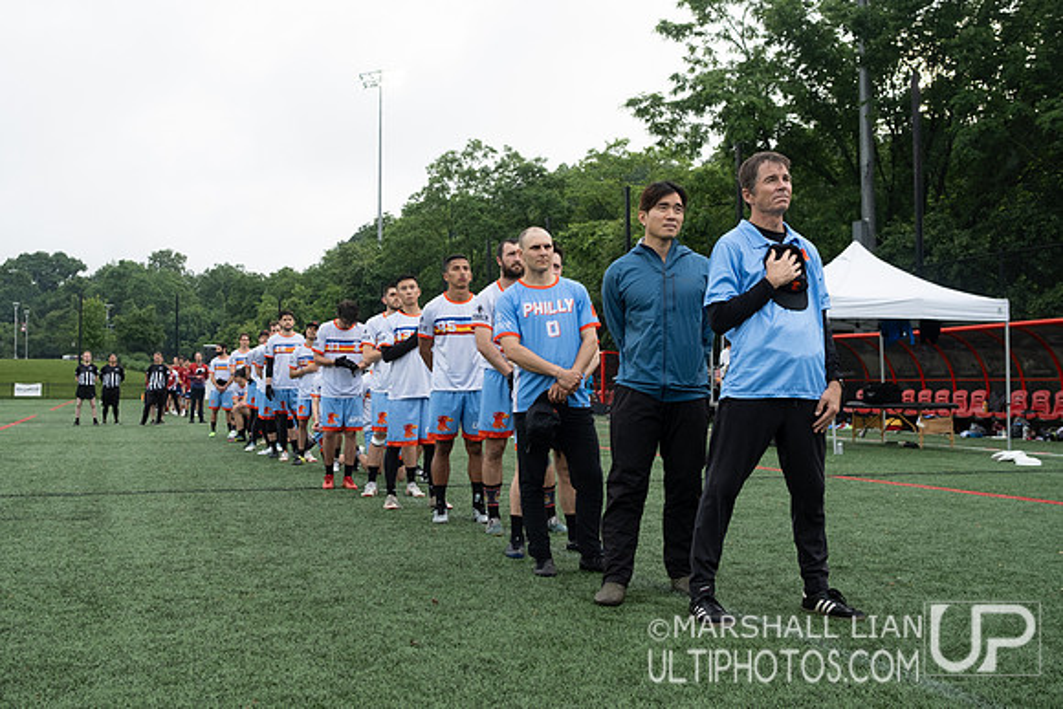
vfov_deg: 33.9
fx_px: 1161
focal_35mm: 39
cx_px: 466
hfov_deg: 49.1
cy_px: 311
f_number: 4
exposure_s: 1/500
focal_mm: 23
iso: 400
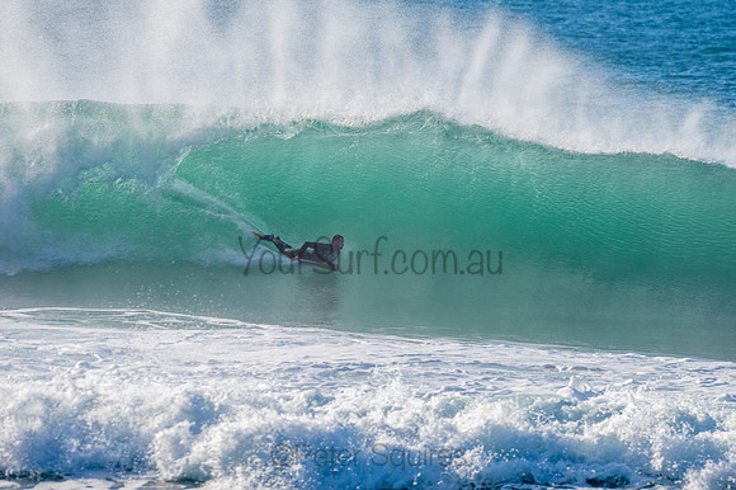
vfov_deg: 2.2
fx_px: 12520
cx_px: 368
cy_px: 245
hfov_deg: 3.4
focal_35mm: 613
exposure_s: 1/320
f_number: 8
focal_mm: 500
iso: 64
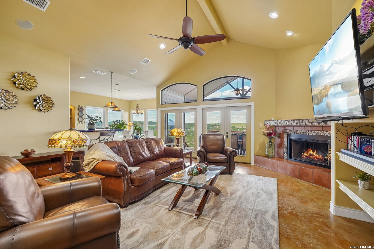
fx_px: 166
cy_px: 124
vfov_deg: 73.7
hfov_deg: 96.7
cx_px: 187
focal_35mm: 16
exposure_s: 1/25
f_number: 8
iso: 400
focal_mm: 16
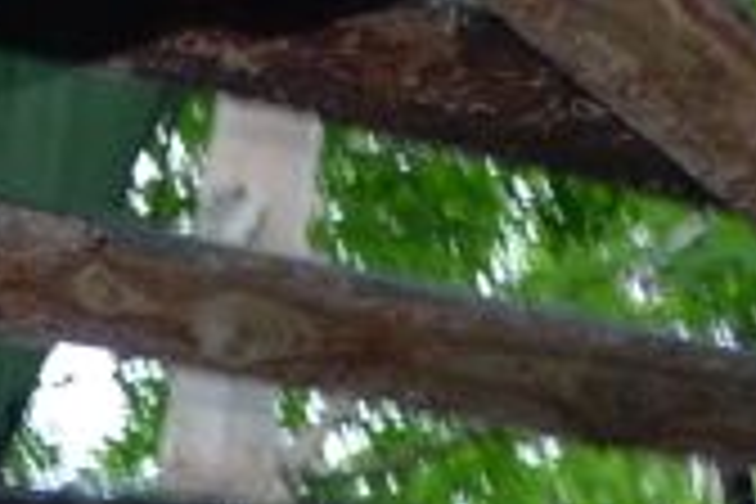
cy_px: 1192
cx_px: -756
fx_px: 3003
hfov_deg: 12.6
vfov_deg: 8.7
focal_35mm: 143
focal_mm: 6.4
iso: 320
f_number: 2.2
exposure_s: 1/8
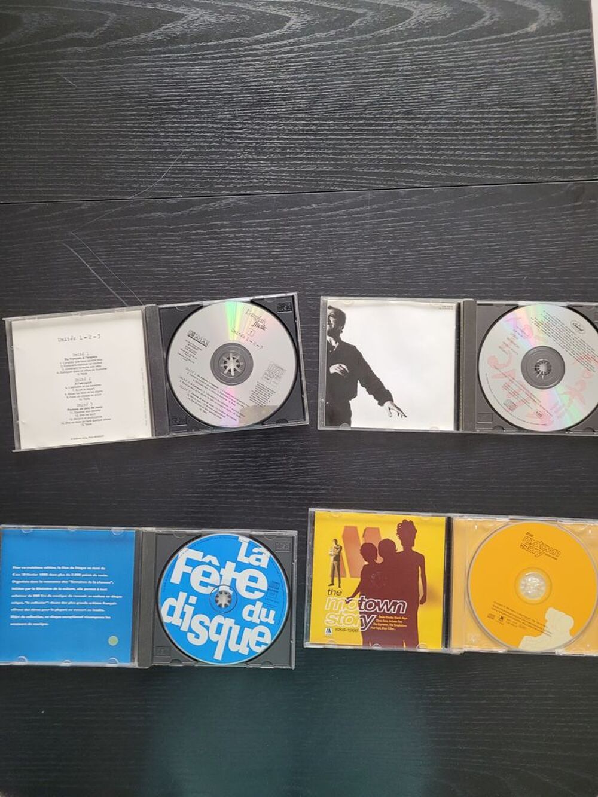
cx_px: 299
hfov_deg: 53.1
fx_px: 599
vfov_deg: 67.3
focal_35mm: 26
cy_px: 398
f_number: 1.8
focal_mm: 5.4
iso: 200
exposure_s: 1/60
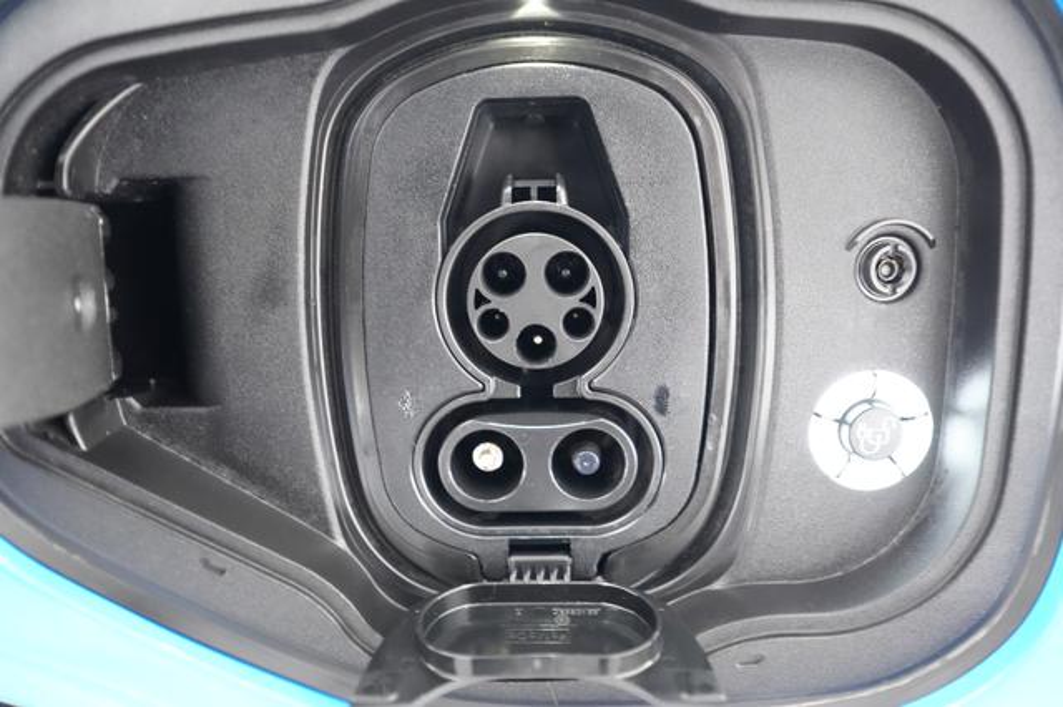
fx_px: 826
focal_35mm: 28
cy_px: 354
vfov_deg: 46.4
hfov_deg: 65.5
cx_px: 532
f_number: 2.8
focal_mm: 28
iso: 12800
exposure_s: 1/30
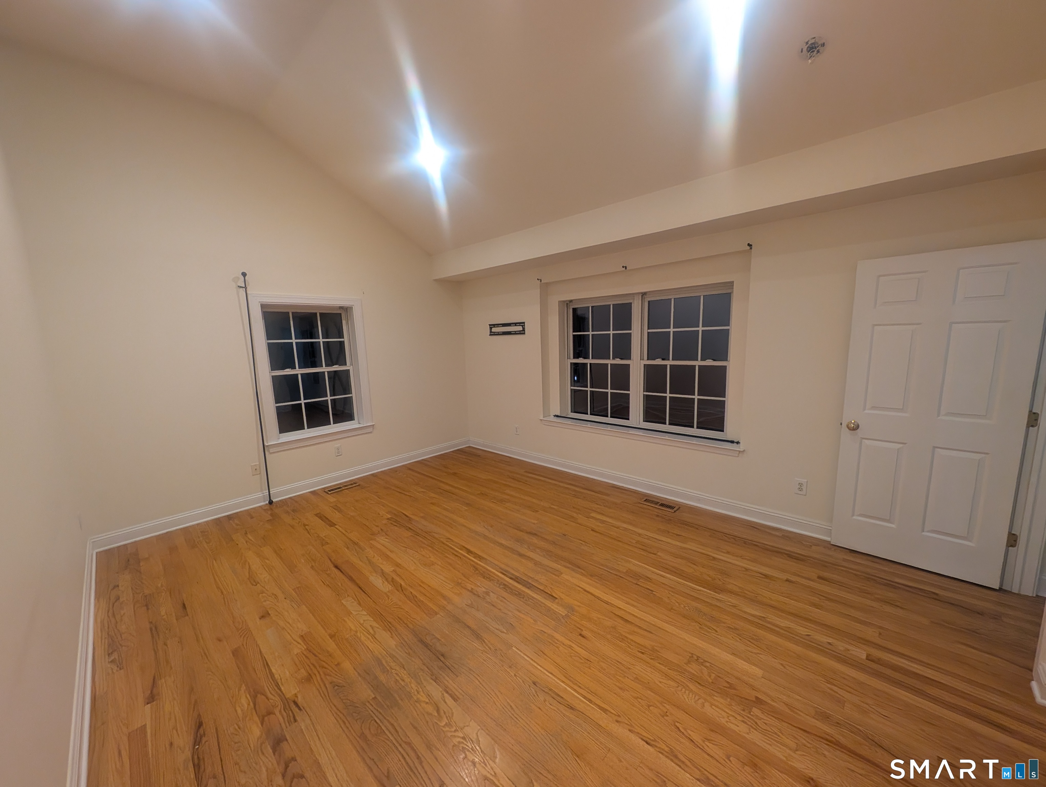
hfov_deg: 110.5
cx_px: 523
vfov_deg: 94.6
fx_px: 363
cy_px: 394
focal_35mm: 12
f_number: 1.95
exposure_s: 1/40
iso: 159
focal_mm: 2.23
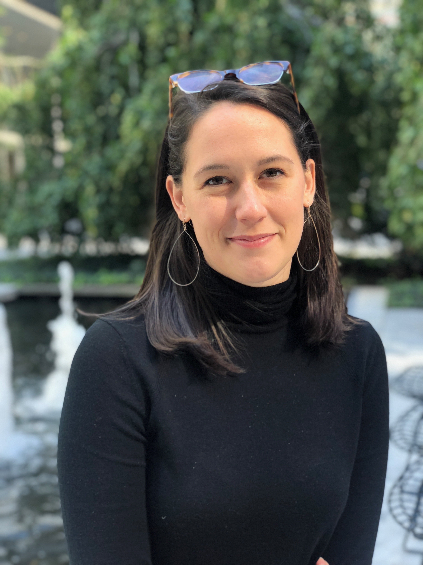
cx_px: 212
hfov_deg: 28.0
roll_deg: +0.1
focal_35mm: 52
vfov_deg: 36.8
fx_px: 847
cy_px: 282
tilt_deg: -5.7
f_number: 2.4
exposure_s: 1/60
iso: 40
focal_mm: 6
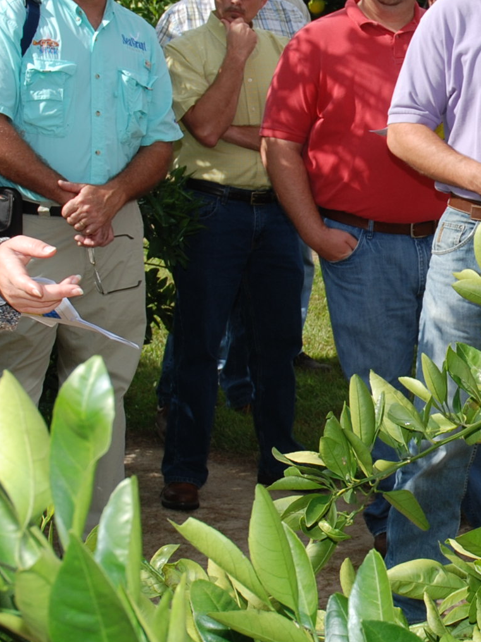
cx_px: 509
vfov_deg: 19.8
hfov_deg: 14.6
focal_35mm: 99
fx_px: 1835
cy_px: 367
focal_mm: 24
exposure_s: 1/200
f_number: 8
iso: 100
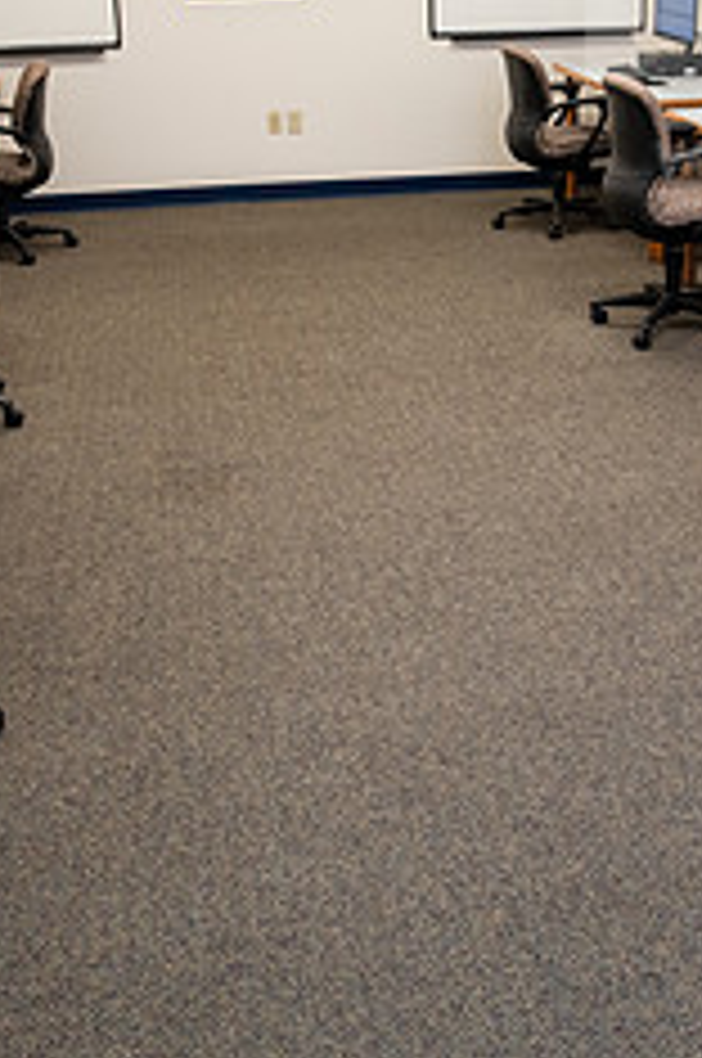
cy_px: 250
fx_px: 1379
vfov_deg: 40.6
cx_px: 450
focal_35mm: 47
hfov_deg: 28.4
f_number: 4
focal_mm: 19
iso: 800
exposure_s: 1/125
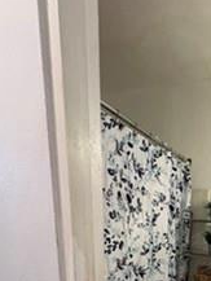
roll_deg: -4.5
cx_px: 188
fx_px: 252
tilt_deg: -16.0
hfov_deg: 42.0
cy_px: 306
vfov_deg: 44.9
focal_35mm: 31
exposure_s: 1/60
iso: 500
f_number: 2.2
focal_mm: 2.22
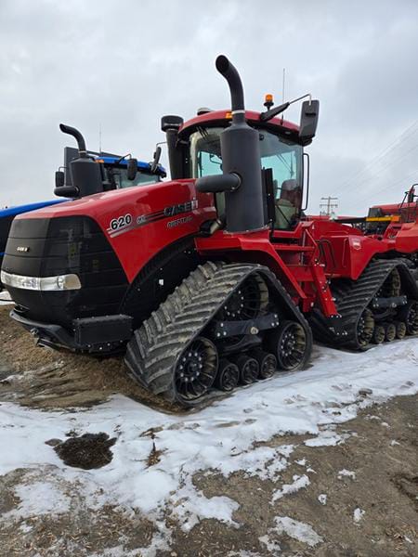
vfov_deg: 73.9
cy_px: 278
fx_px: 370
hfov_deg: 58.9
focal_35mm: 23
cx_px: 209
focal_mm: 5.4
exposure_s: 1/256
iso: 25
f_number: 1.8
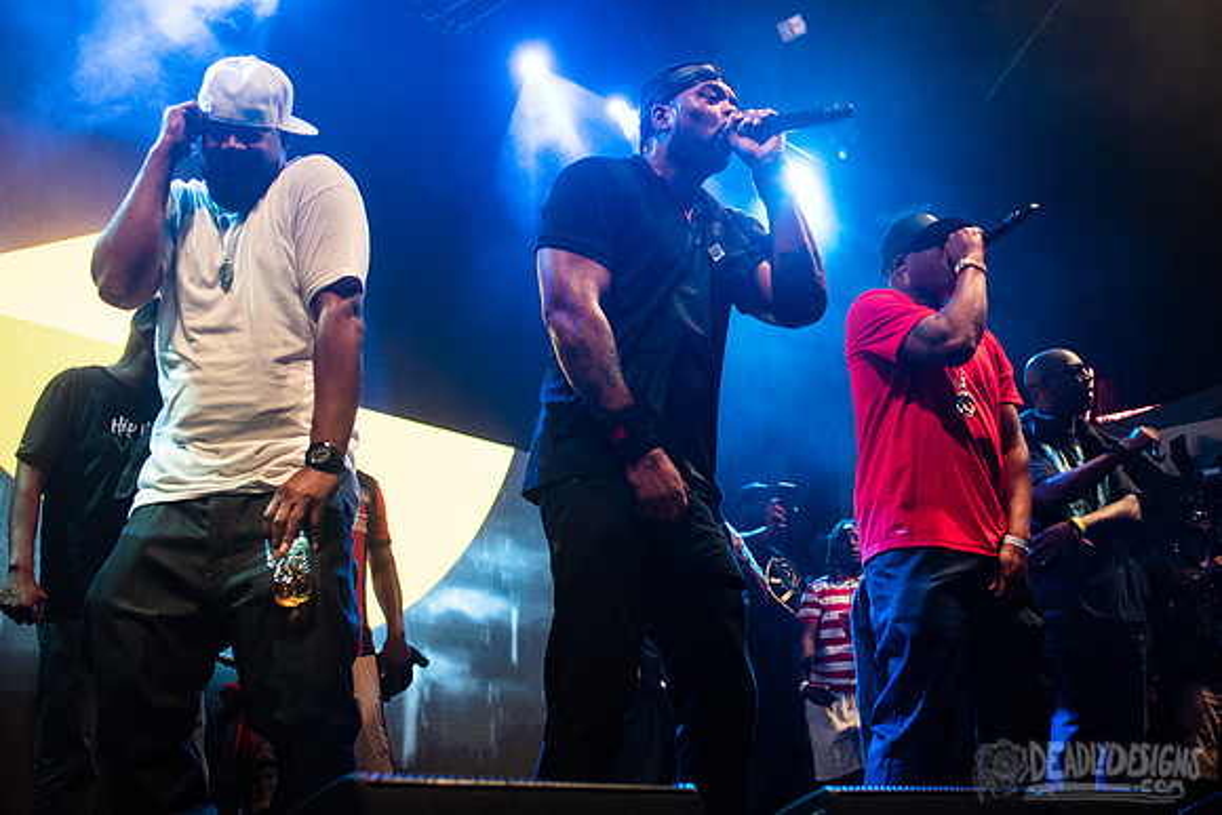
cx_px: 630
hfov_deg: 49.2
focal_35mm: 39
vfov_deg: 33.9
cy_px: 376
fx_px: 1336
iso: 2000
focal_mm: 35
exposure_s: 1/200
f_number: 3.5
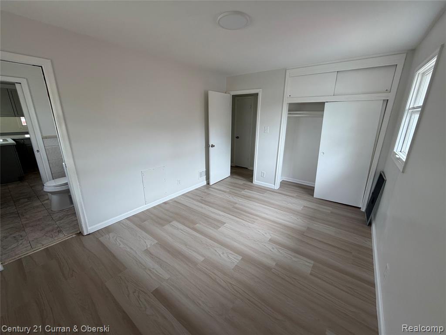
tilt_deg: -15.3
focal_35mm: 14
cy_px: 168
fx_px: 180
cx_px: 223
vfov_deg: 85.7
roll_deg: -0.5
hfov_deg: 102.1
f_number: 2.2
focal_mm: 2.22
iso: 125
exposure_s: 1/121
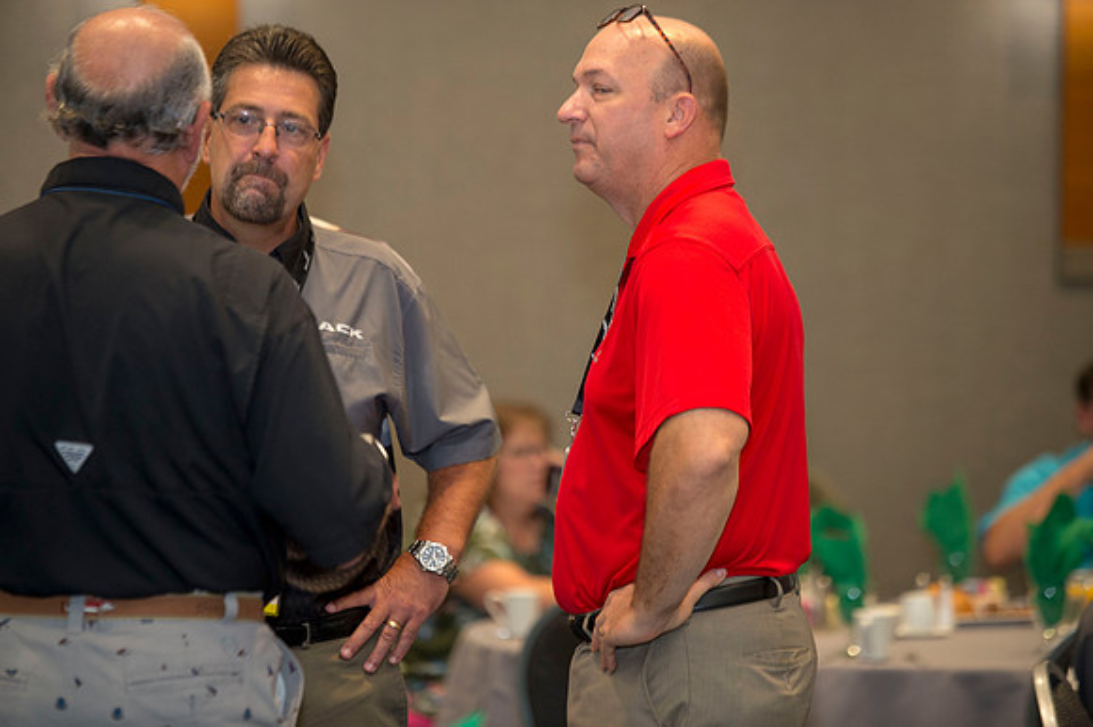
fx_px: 5158
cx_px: 546
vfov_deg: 8.1
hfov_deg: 12.1
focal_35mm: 170
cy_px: 364
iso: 1600
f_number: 2.8
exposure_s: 1/160
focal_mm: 170
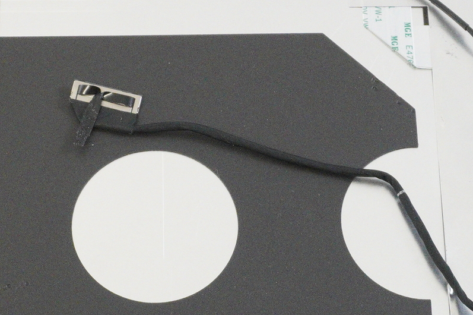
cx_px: 169
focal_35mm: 118
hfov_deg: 17.4
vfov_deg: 11.6
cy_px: 199
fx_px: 1543
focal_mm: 25
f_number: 5.6
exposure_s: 1/160
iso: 4000
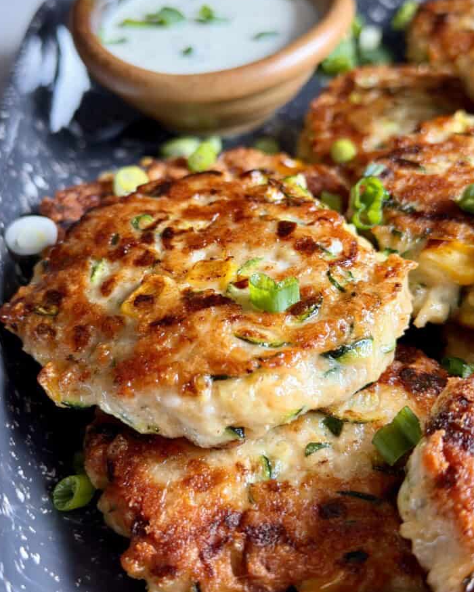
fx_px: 912
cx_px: 240
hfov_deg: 29.1
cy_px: 297
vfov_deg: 36.0
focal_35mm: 52
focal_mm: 6.8
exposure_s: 1/60
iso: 125
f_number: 1.8
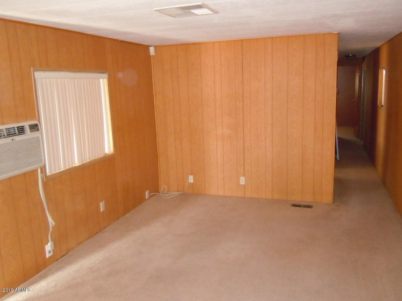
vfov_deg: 46.8
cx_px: 201
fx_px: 348
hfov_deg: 60.0
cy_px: 150
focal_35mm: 30
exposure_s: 1/30
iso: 800
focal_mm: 5.4
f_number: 3.5
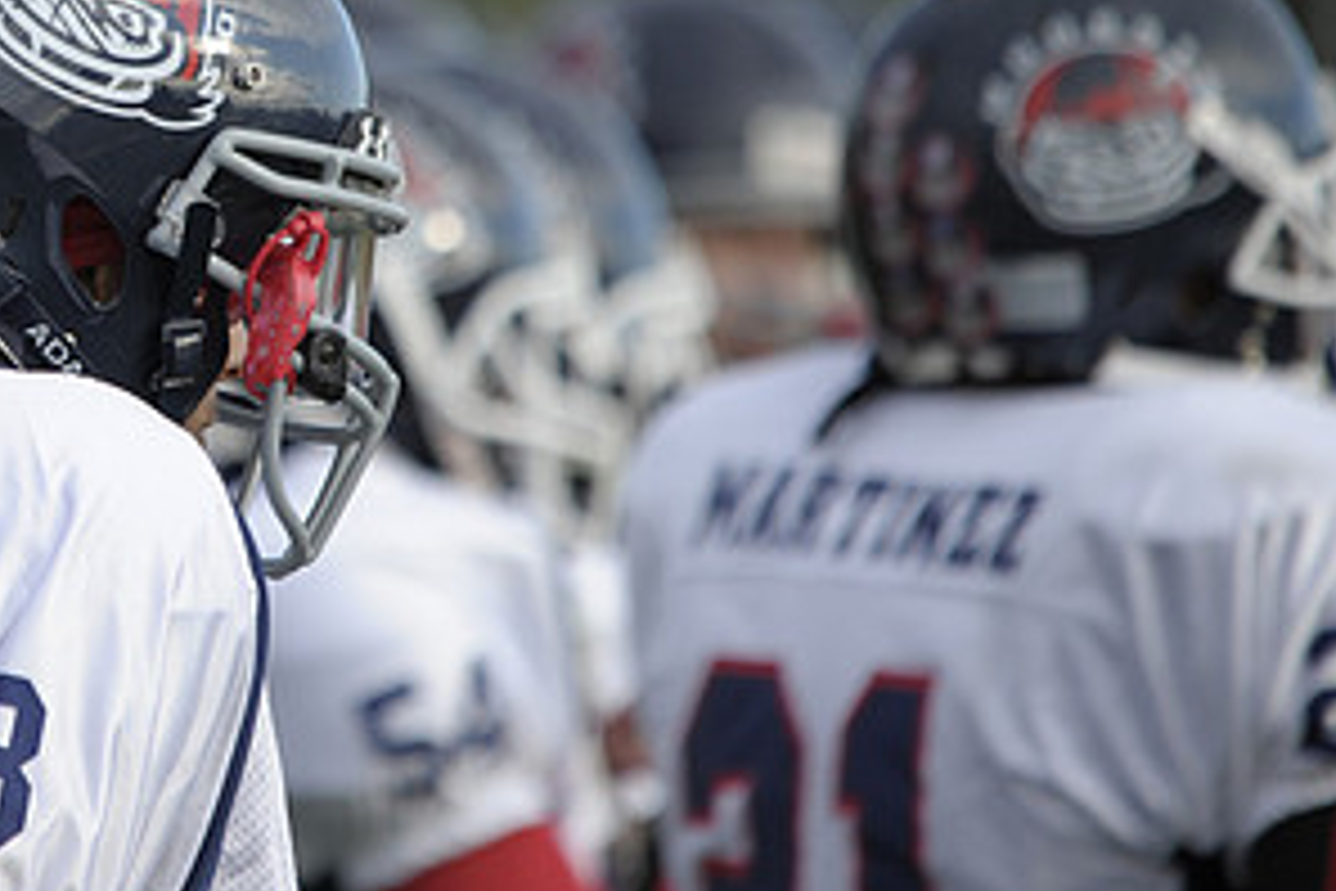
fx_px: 36255
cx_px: 63
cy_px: 54
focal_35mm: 977
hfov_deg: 2.1
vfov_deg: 1.4
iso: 800
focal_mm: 500
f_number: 6.3
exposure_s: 1/1000
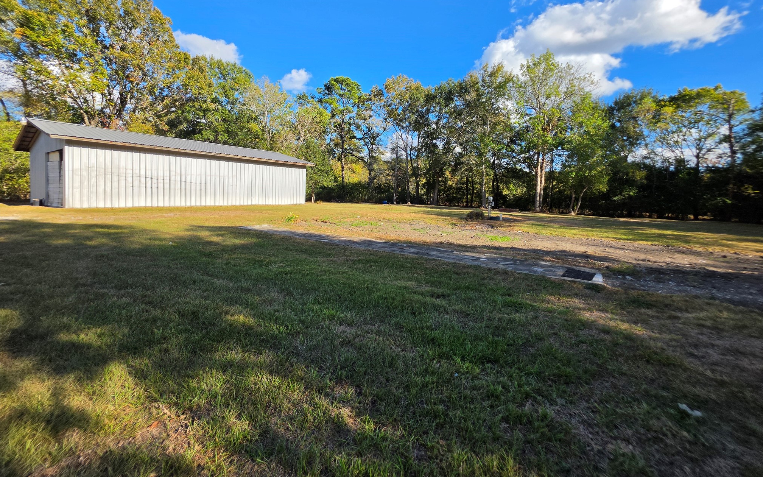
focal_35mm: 14
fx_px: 291
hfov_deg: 105.3
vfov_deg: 78.1
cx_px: 387
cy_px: 202
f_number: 1.9
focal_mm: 2.2
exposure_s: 1/1505
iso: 32
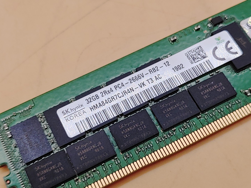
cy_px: 94
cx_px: 126
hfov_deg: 33.8
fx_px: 413
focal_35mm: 57
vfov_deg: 25.7
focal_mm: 4.36
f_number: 1.8
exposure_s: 1/206
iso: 50
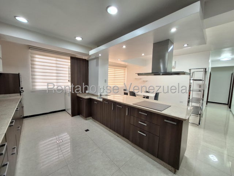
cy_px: 88
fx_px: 88
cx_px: 117
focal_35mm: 13
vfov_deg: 89.9
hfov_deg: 106.2
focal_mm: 1.74
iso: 80
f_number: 2.2
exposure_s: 1/40
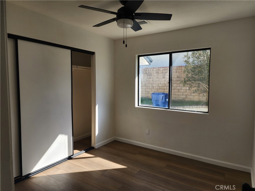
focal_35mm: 23
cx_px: 128
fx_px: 169
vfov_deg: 58.9
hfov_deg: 73.9
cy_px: 96
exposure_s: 1/215
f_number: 1.8
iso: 12
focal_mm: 6.4
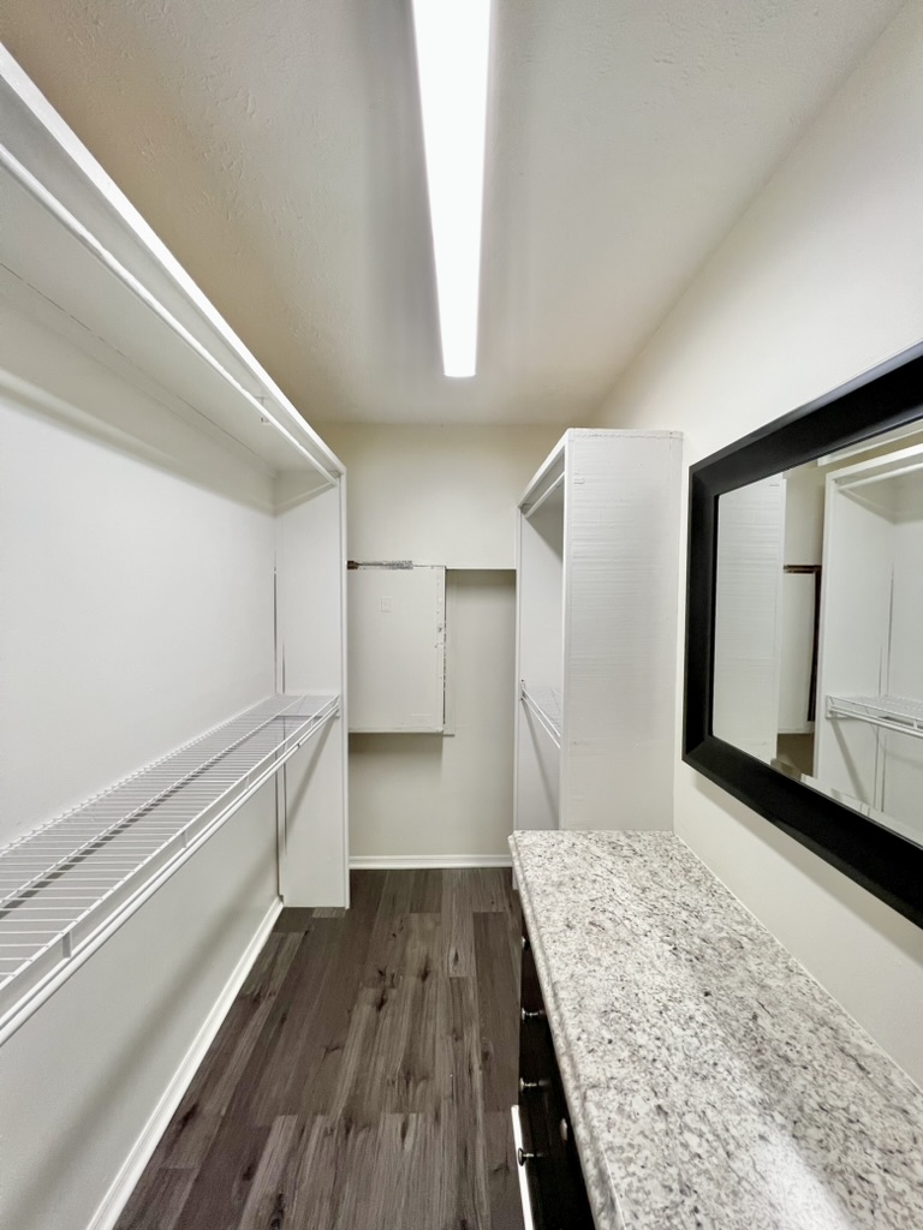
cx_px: 462
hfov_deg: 89.9
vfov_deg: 106.2
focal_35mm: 13
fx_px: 462
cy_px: 615
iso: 125
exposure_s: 1/120
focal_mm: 1.57
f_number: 1.8
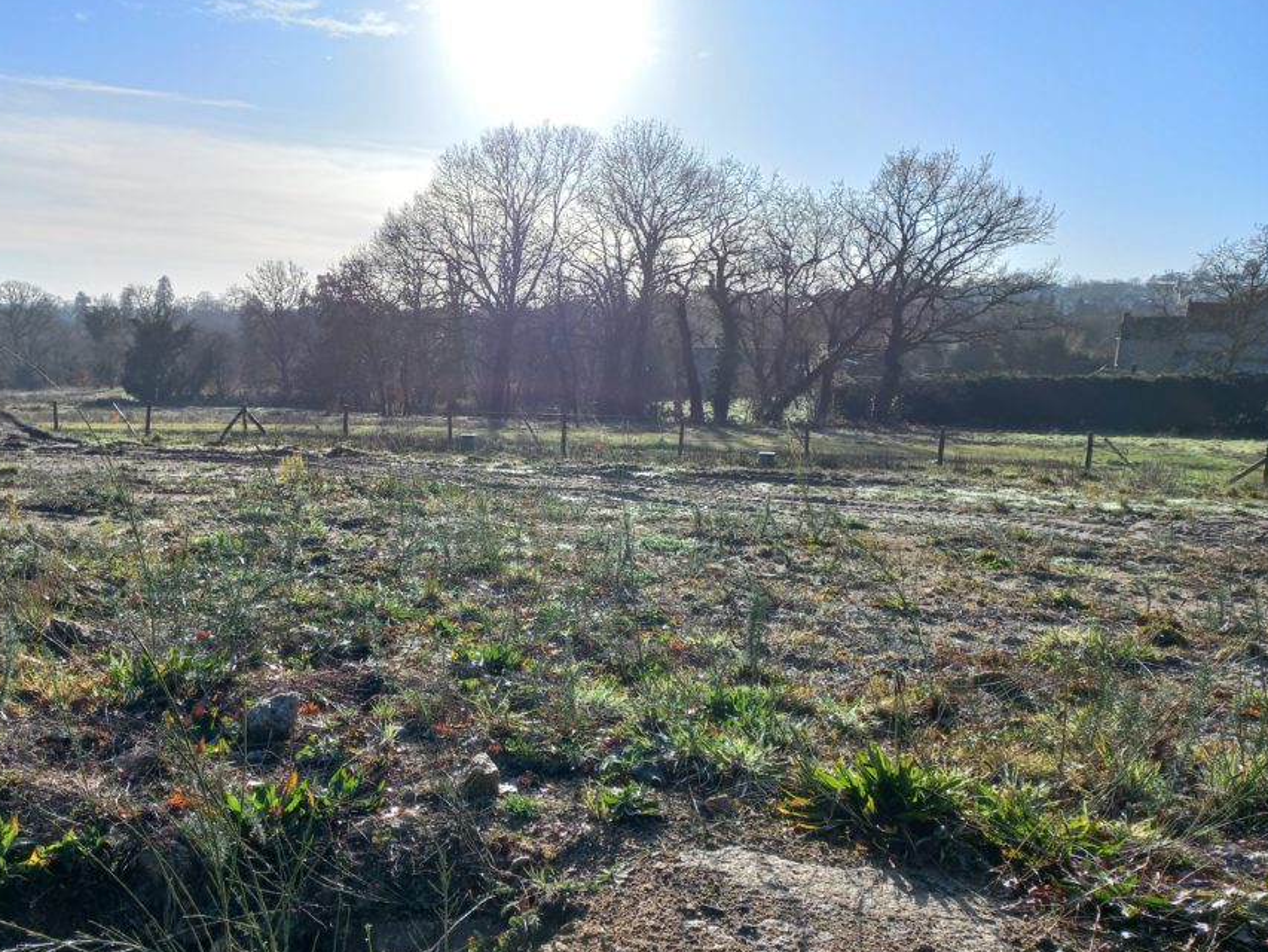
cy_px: 555
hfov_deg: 59.6
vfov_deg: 46.6
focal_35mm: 30
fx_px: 1099
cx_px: 523
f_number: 1.8
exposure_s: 1/424
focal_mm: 4.6
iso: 25
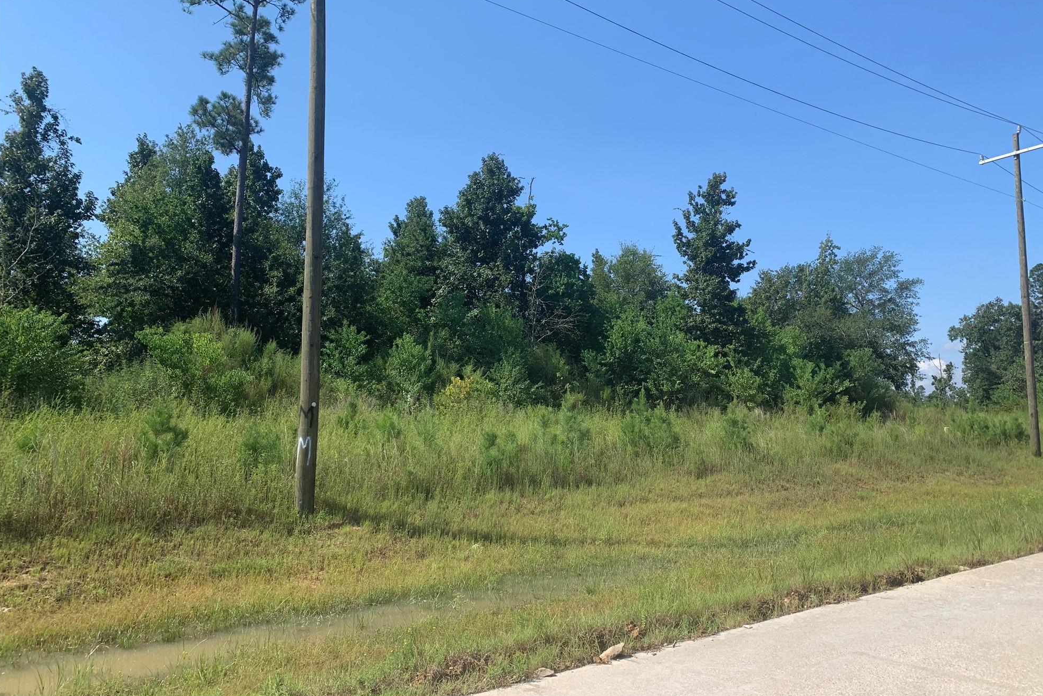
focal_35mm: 28
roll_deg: -1.1
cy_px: 314
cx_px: 537
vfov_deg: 46.3
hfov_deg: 65.5
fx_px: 811
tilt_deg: +8.8
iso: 25
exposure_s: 1/1812
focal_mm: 4.25
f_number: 1.8
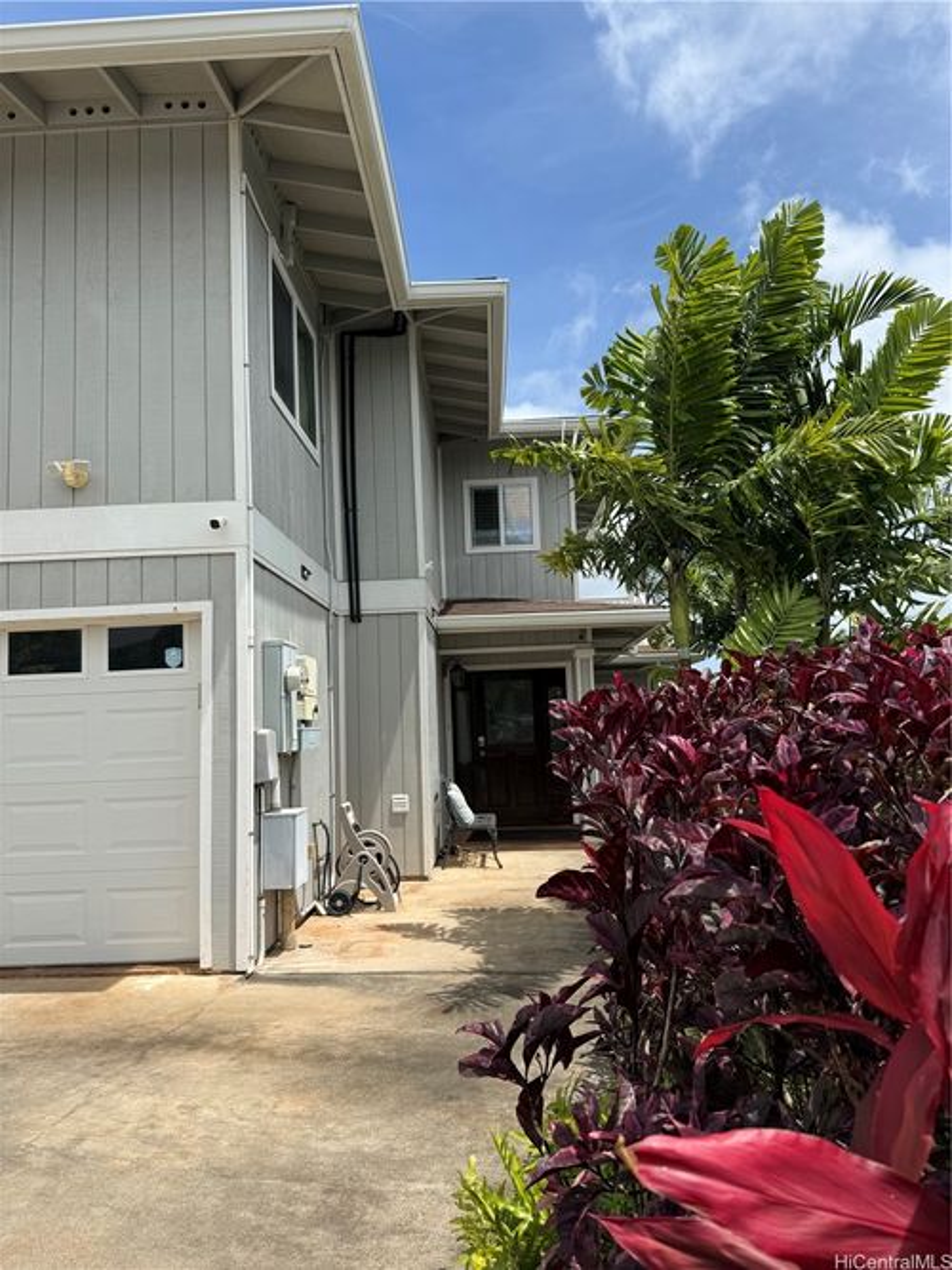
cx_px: 476
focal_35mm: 24
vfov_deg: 71.6
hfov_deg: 56.8
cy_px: 635
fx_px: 880
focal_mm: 6.76
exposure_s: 1/5714
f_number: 1.78
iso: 80
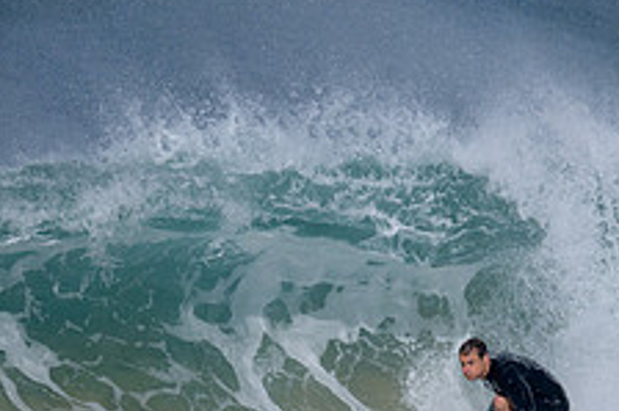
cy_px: 495
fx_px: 24964
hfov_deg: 1.4
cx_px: 575
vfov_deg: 0.9
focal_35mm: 1453
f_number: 11
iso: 320
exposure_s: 1/2000
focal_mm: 560
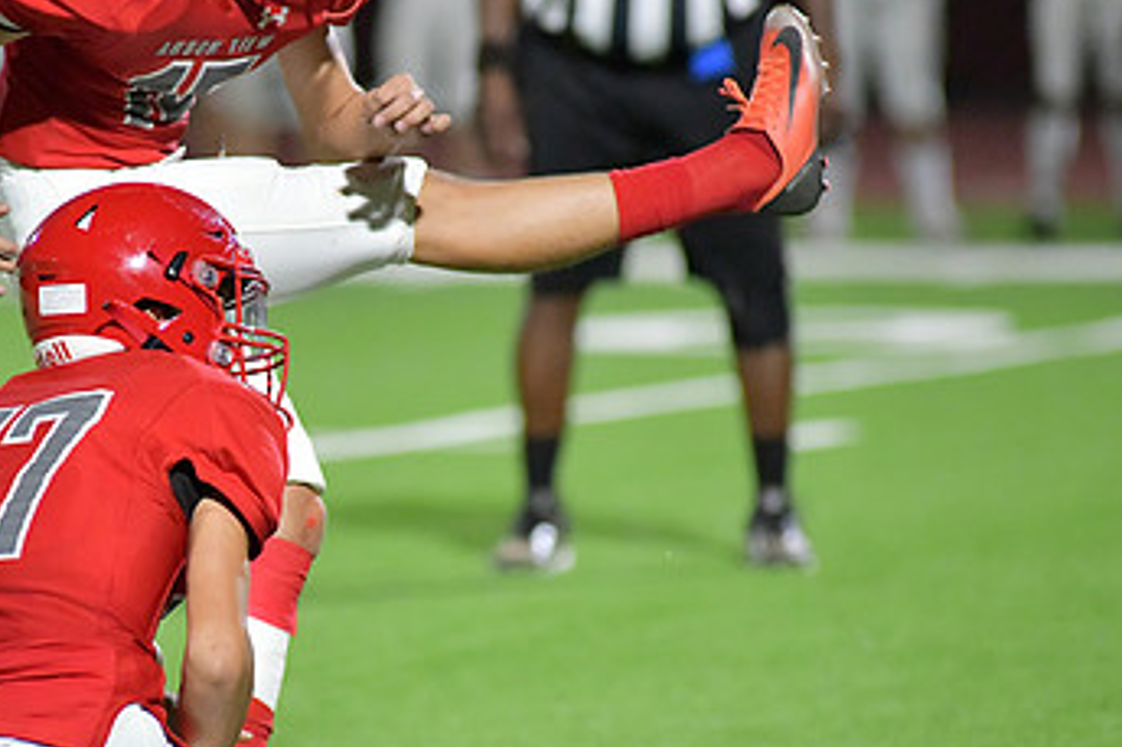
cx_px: 222
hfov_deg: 4.1
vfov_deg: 2.7
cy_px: 504
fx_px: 15762
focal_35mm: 506
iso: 9000
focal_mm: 300
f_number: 4
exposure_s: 1/1250
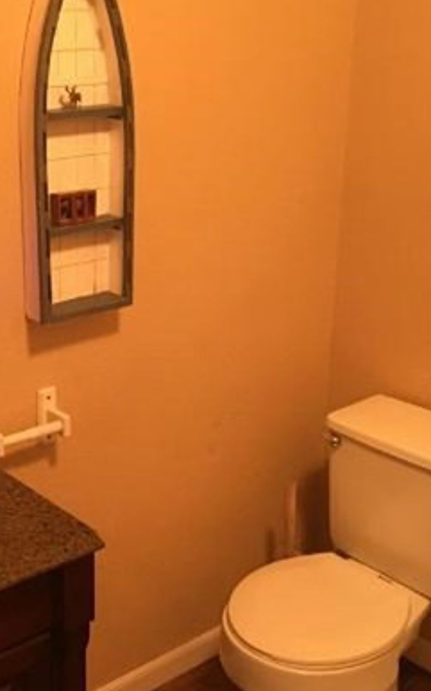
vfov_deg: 39.6
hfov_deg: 25.0
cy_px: 333
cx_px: 107
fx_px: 959
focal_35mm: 51
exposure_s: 1/4
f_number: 2.2
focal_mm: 4.15
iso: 80
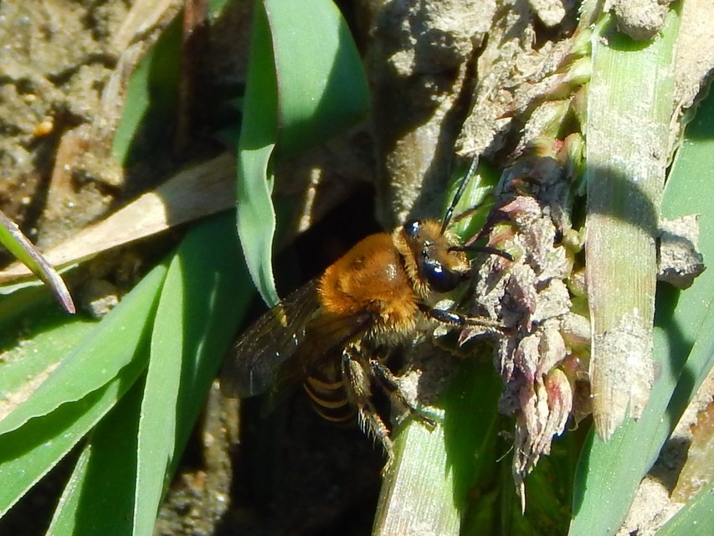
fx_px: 2909
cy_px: 268
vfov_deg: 10.5
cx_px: 357
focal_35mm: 141
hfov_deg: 14.0
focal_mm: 25.3
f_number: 4.9
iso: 125
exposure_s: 1/500
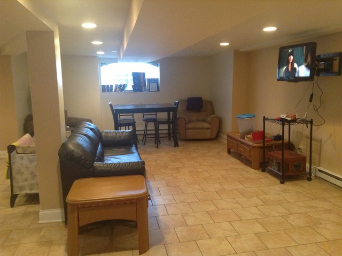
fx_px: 326
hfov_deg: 55.4
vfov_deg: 42.8
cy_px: 128
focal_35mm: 33
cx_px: 171
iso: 250
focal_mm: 3.3
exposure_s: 1/17
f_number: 2.4
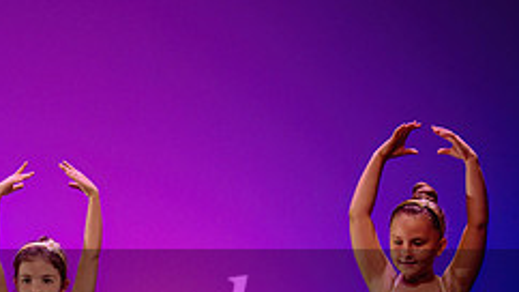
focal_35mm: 404
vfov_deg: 3.0
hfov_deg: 5.3
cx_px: -130
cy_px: 252
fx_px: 5559
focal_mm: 150
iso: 1600
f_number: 2.8
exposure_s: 1/250
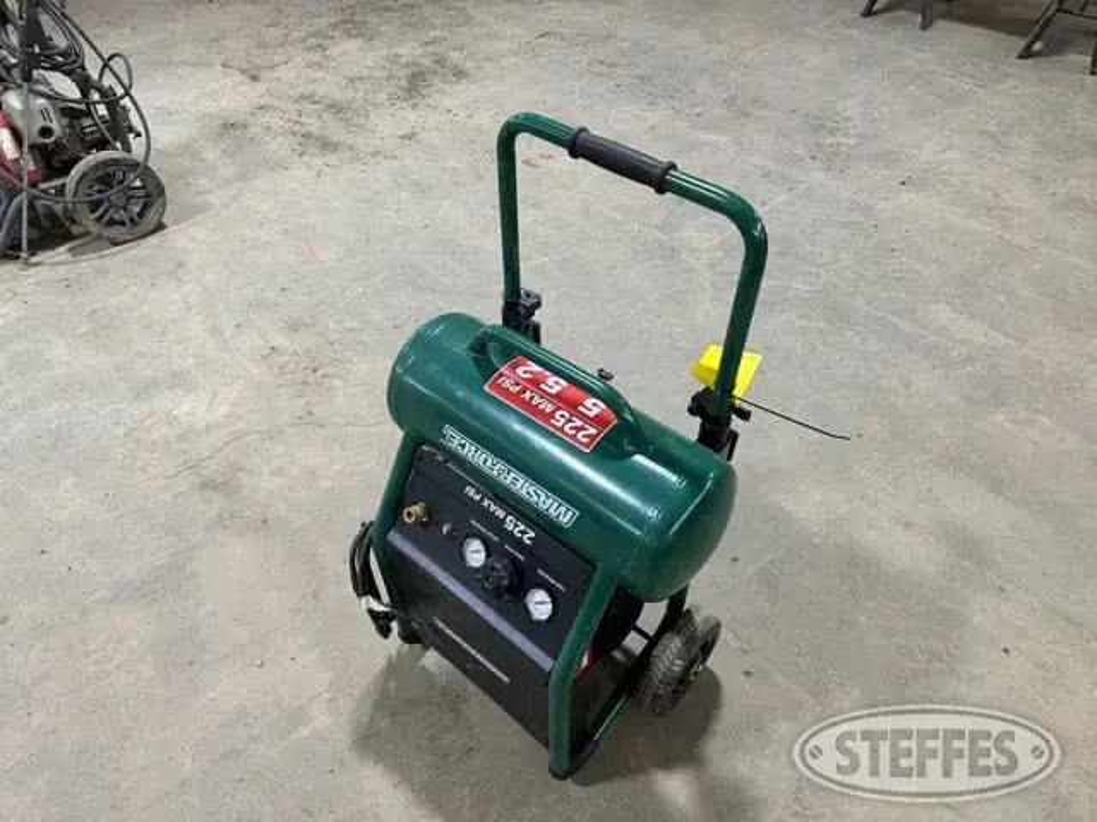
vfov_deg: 56.8
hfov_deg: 71.6
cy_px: 411
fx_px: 761
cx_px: 548
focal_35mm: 24
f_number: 1.78
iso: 250
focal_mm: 6.86
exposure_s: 1/94
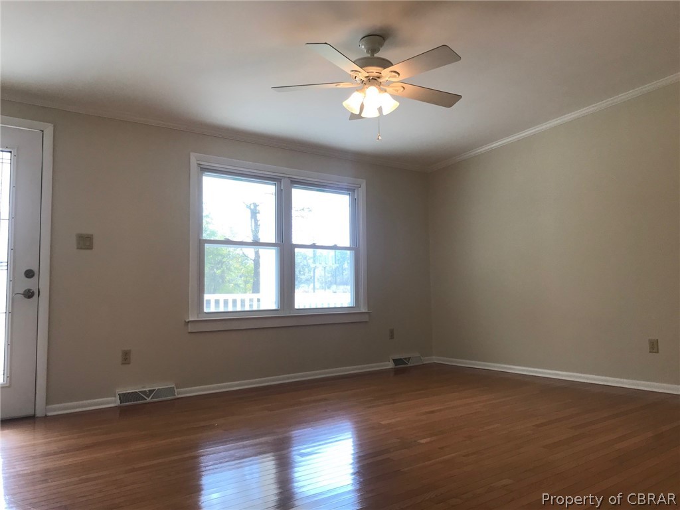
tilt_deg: +4.4
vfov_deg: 49.7
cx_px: 340
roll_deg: +0.0
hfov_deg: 63.4
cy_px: 255
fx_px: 550
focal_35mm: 28
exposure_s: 1/120
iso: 32
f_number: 1.8
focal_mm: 3.99
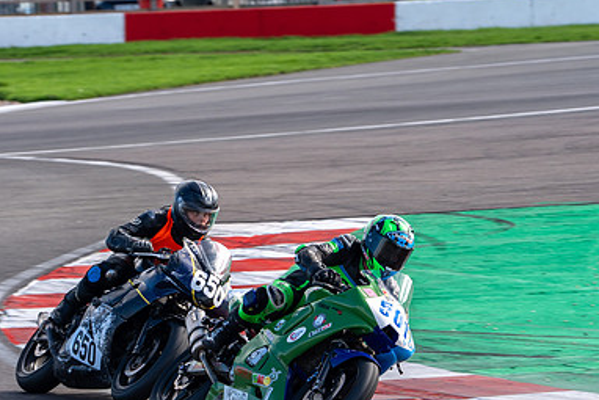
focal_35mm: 420
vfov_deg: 3.3
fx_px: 6991
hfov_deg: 4.9
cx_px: 214
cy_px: 285
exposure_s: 1/500
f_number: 7.1
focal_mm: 237
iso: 320
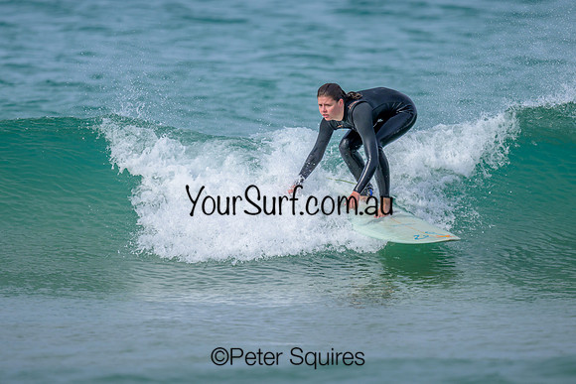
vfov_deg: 1.3
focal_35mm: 1101
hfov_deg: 1.9
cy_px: 157
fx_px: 17613
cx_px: 229
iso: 280
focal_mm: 800
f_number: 6.3
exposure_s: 1/2000
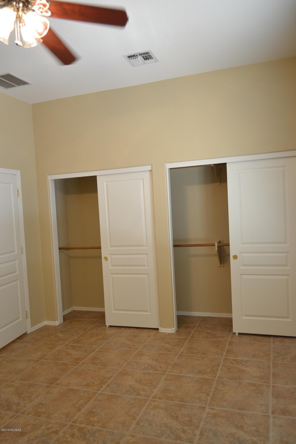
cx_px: 148
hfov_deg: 47.9
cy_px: 222
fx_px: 333
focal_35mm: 27
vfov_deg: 67.4
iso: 400
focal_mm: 18
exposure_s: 1/30
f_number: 3.5
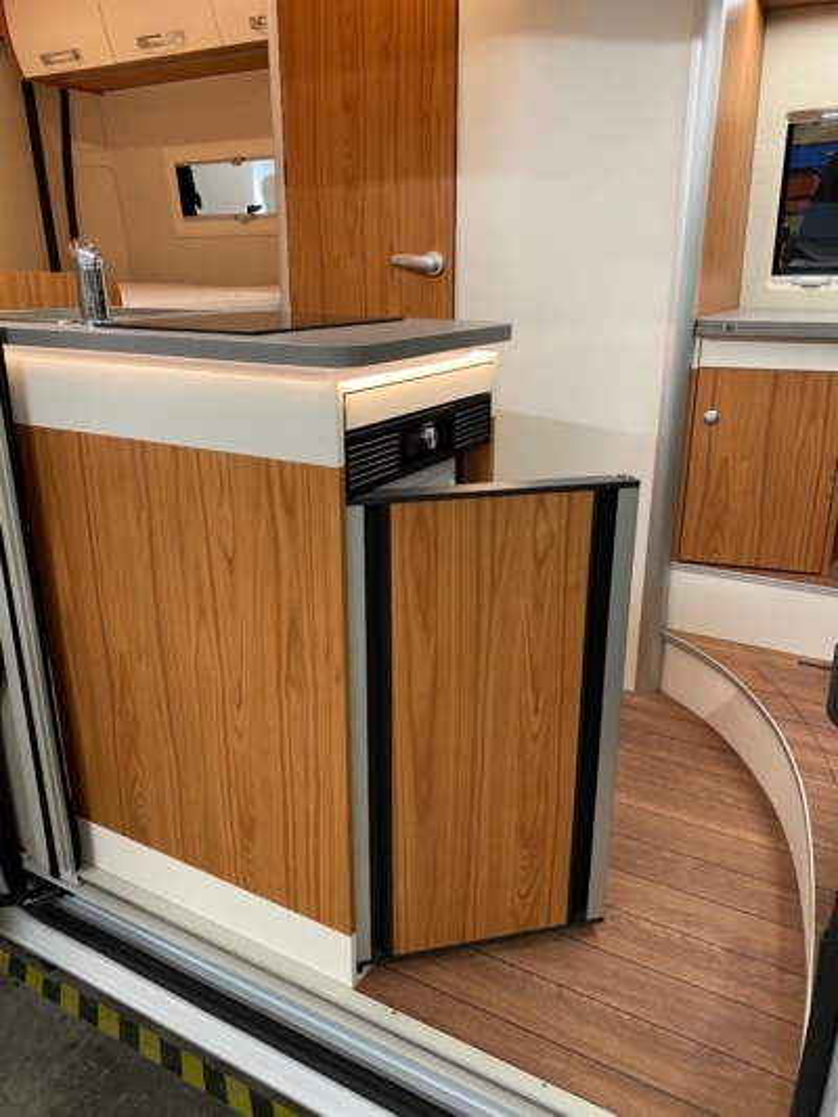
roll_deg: +1.6
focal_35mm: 26
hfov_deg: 53.1
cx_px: 419
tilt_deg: -15.7
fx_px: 839
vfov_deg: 67.3
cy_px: 558
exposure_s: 1/50
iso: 160
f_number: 1.8
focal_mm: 4.25
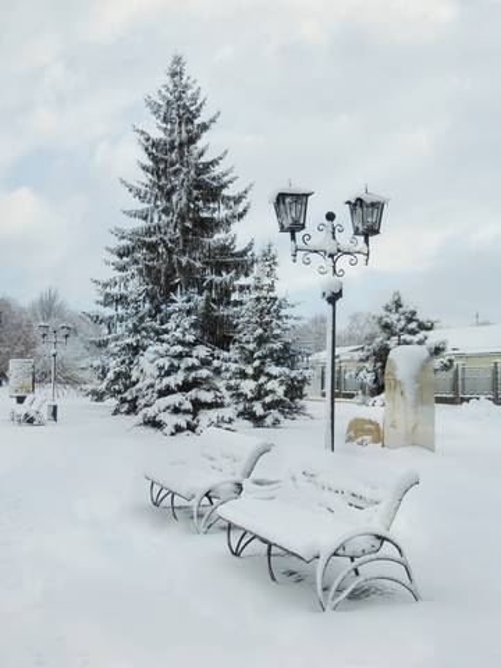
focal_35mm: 47
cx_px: 250
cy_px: 334
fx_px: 907
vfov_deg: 40.4
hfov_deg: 30.9
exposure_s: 1/1250
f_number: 3.5
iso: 100
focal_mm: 8.3
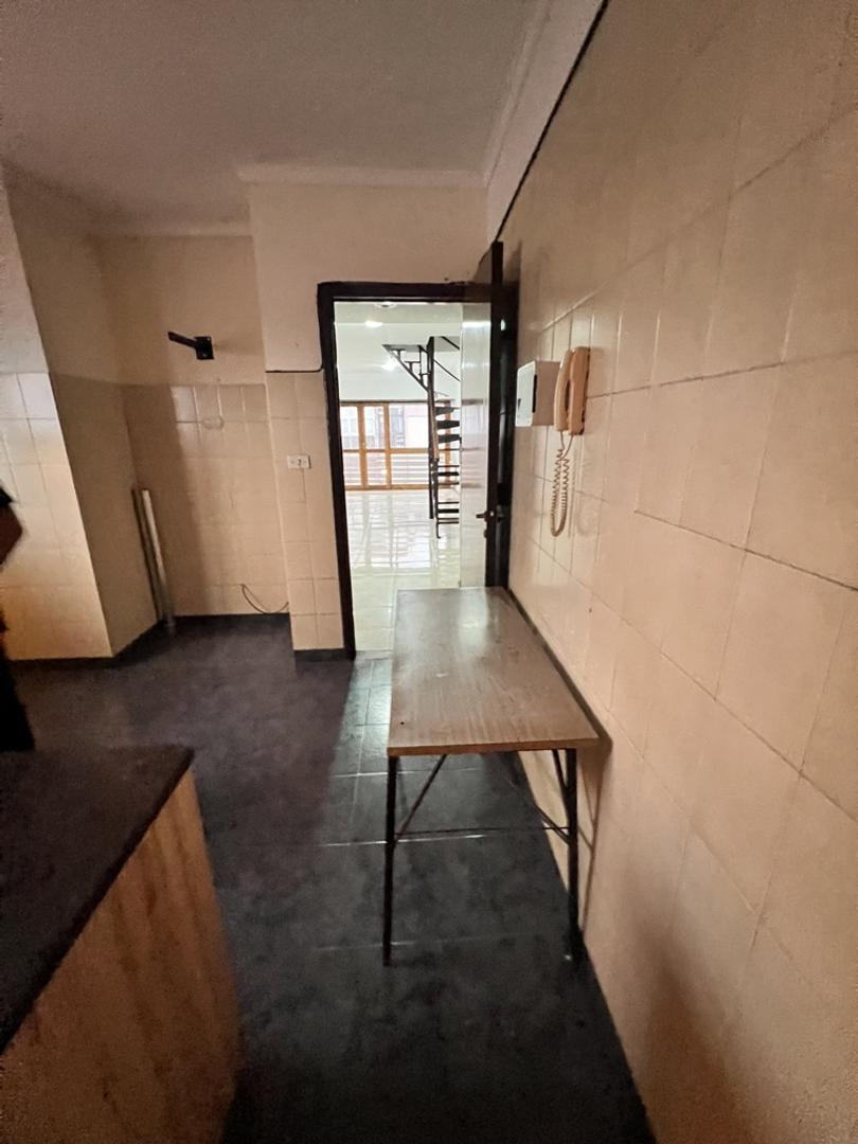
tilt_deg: -18.9
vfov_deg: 106.2
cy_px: 572
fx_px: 430
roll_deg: -0.1
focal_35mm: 13
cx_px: 429
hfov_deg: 89.9
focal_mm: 1.57
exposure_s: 1/25
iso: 1250
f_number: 1.8
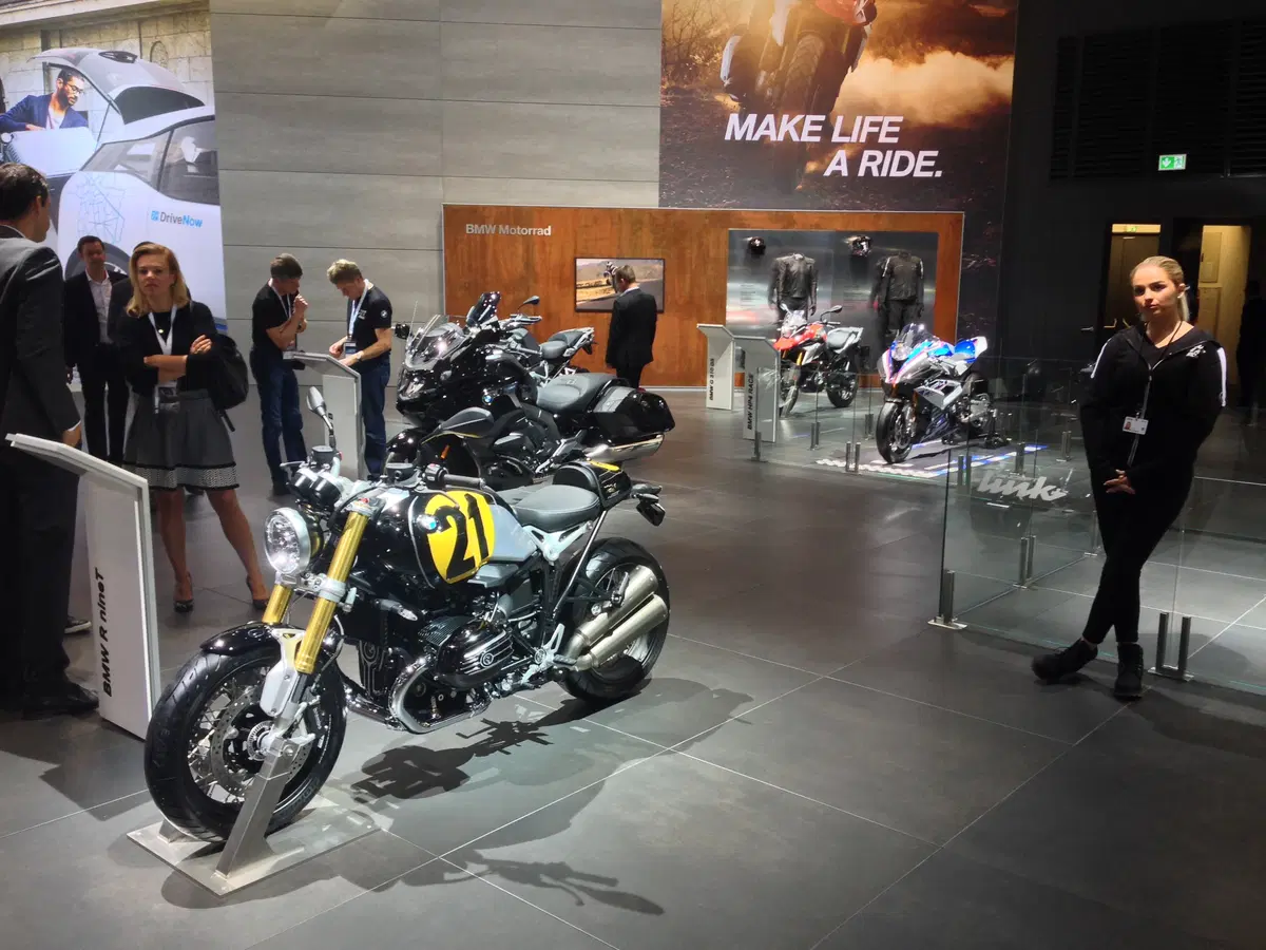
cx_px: 633
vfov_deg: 42.9
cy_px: 475
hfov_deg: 55.4
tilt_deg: -11.6
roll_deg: -0.5
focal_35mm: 33
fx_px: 1207
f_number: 2.4
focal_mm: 4.12
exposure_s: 1/40
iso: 50
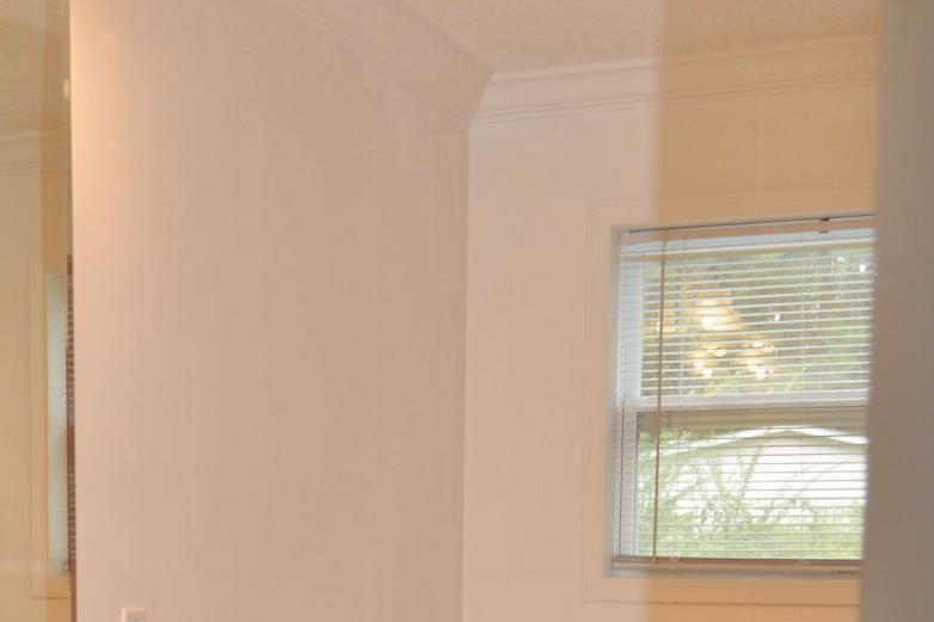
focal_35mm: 69
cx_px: 192
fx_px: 1790
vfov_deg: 18.6
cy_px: 751
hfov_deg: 28.6
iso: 400
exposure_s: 1/80
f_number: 4
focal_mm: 18
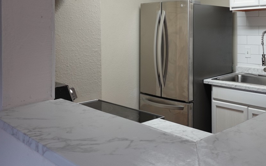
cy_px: 28
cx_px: 208
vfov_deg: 31.0
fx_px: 290
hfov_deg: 47.0
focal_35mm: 40
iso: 160
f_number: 2
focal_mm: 7.6
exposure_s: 1/80
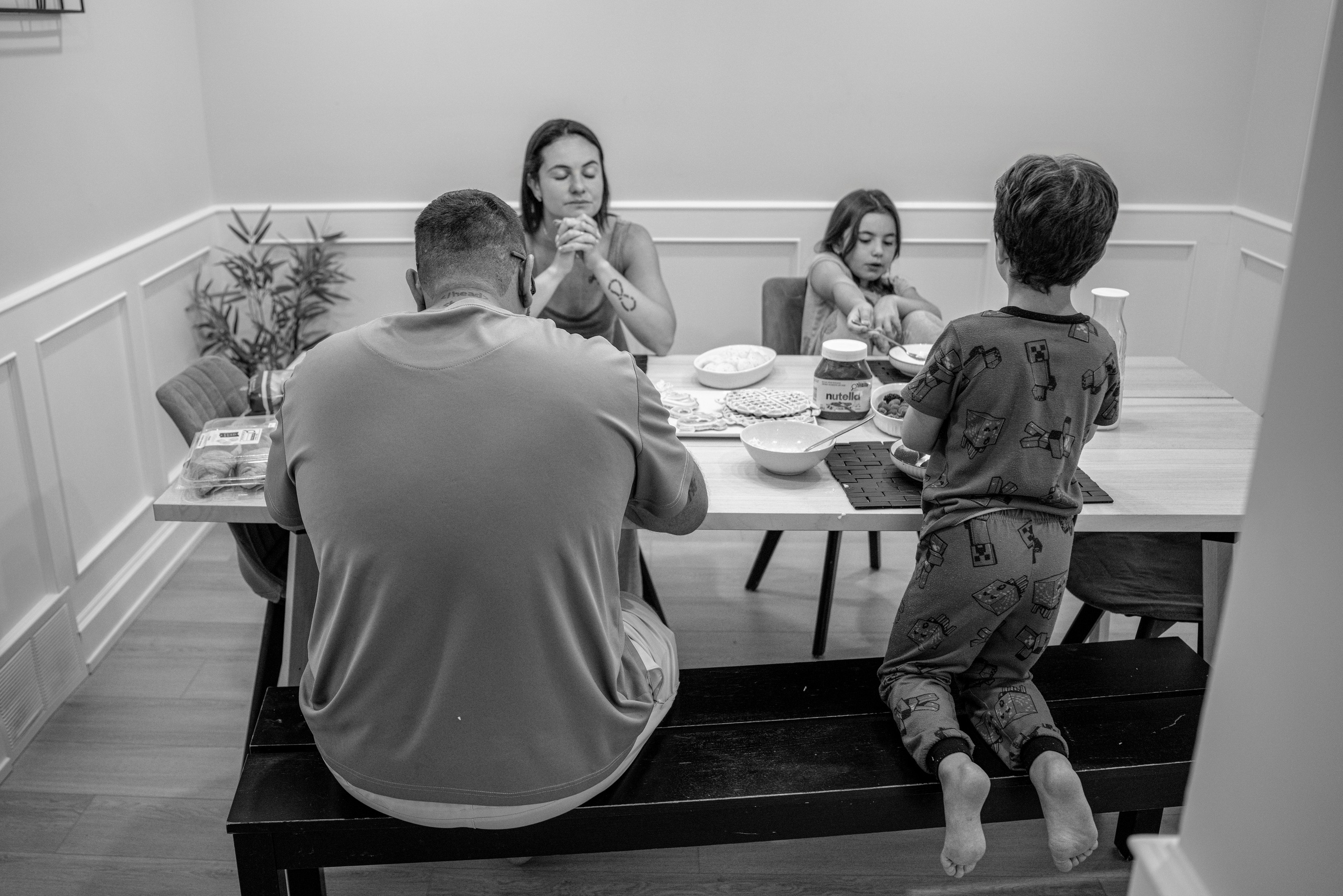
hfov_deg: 65.5
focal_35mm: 28
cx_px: 672
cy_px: 448
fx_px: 1045
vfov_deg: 46.4
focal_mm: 28
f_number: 2.8
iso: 800
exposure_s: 1/125
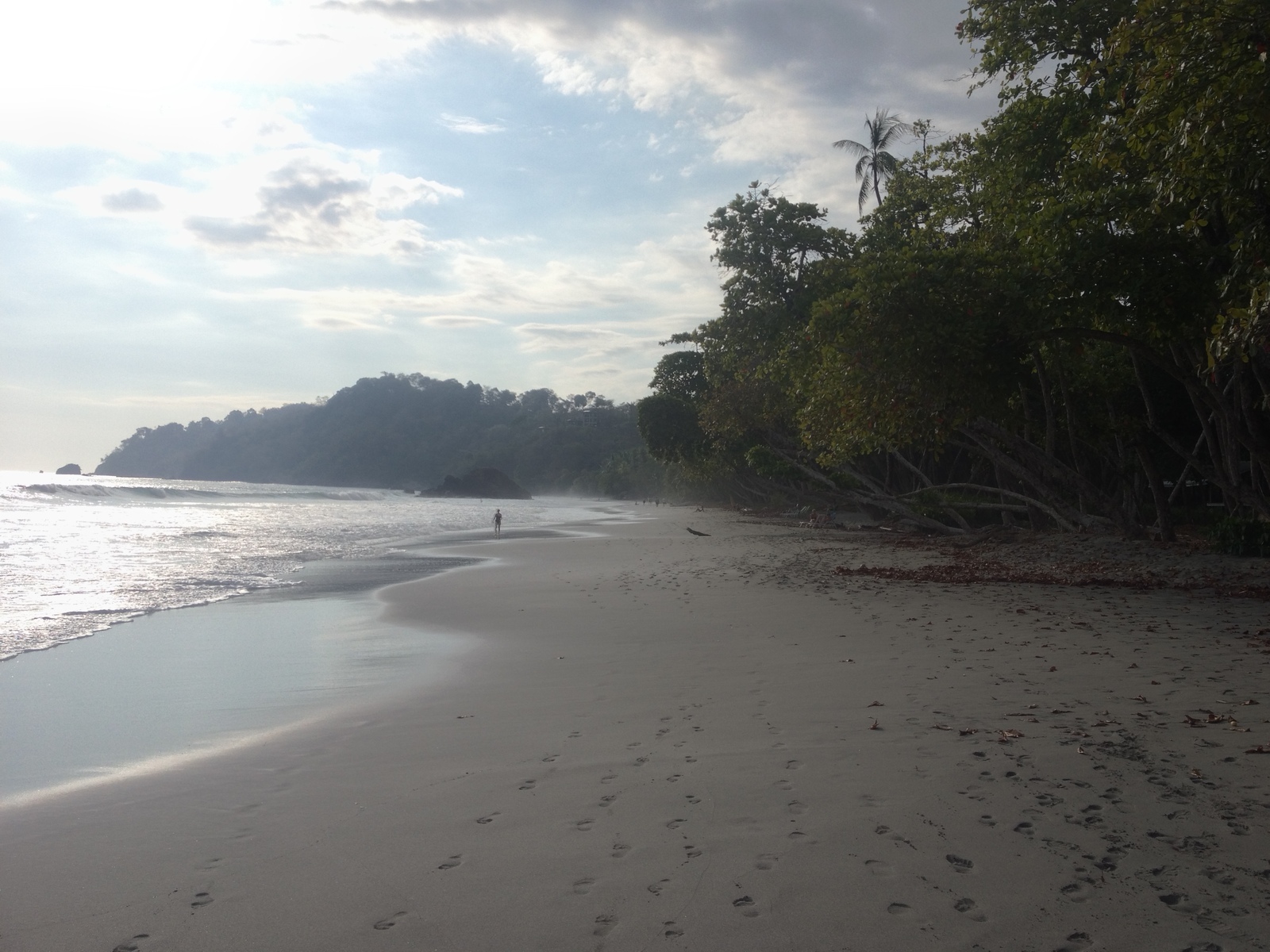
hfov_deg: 52.6
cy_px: 476
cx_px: 635
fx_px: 1284
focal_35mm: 35
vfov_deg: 40.7
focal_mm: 4.28
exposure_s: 1/1284
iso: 50
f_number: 2.4
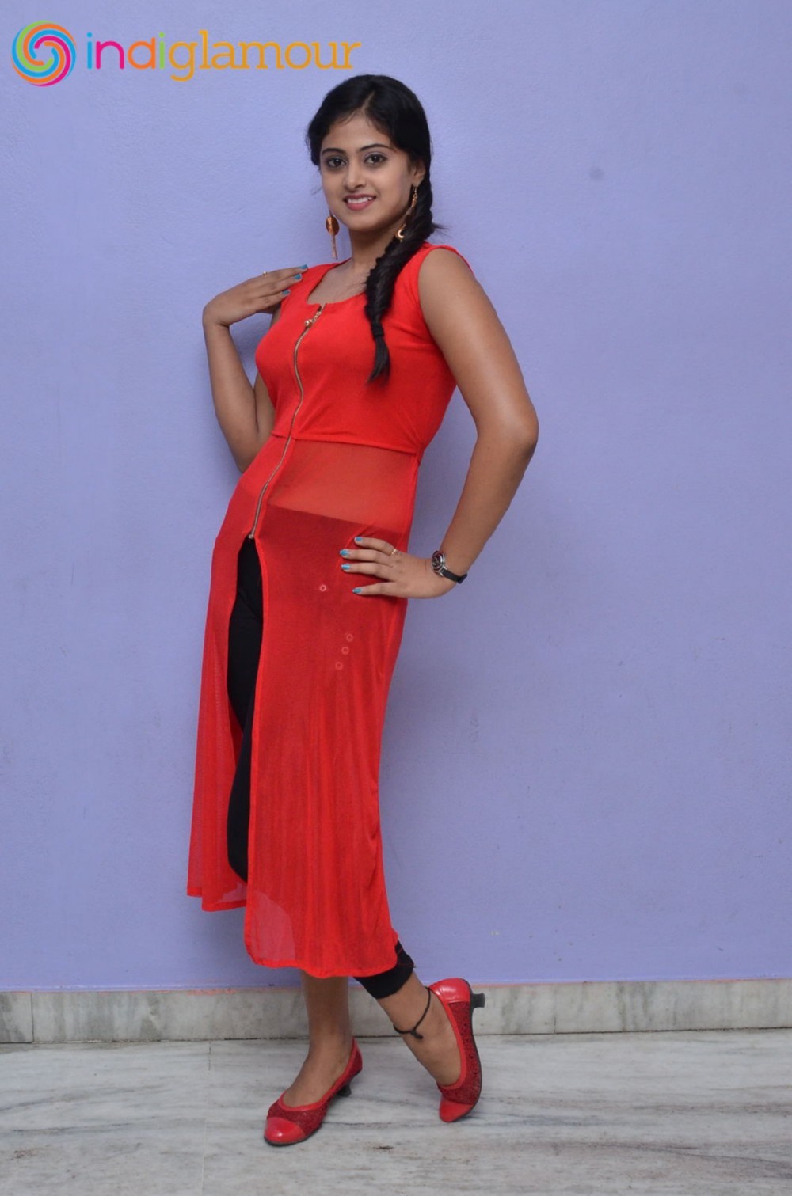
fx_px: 1691
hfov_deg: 26.4
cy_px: 598
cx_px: 396
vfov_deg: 39.0
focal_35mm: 51
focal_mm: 34
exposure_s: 1/125
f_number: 8
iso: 1600
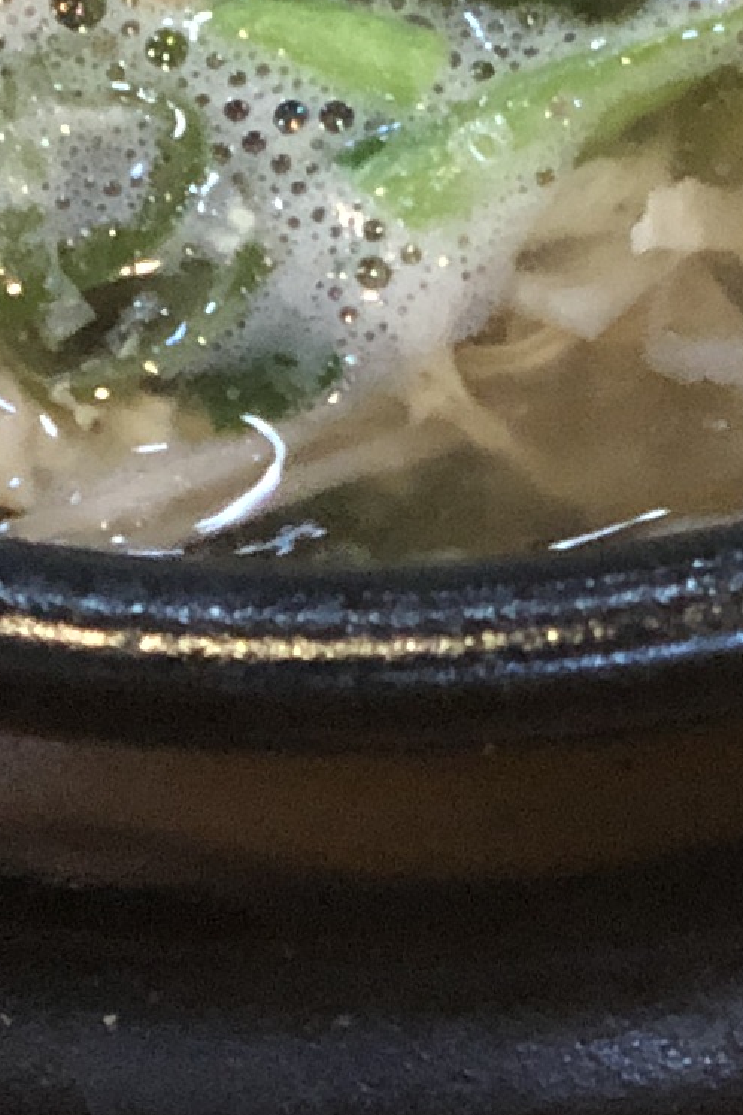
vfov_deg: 6.9
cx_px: 395
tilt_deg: -63.9
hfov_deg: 4.7
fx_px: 9039
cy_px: -845
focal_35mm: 292
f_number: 2.4
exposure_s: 1/30
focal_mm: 6
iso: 125
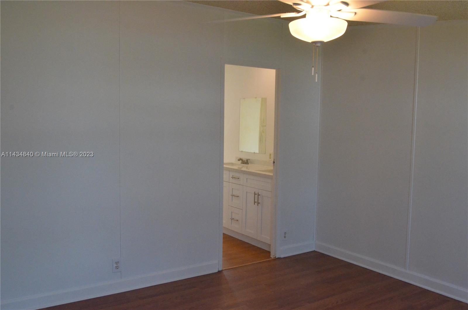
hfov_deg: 53.2
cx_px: 234
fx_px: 467
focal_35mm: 36
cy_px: 155
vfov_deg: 36.7
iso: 5000
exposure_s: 1/320
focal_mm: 24
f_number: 9
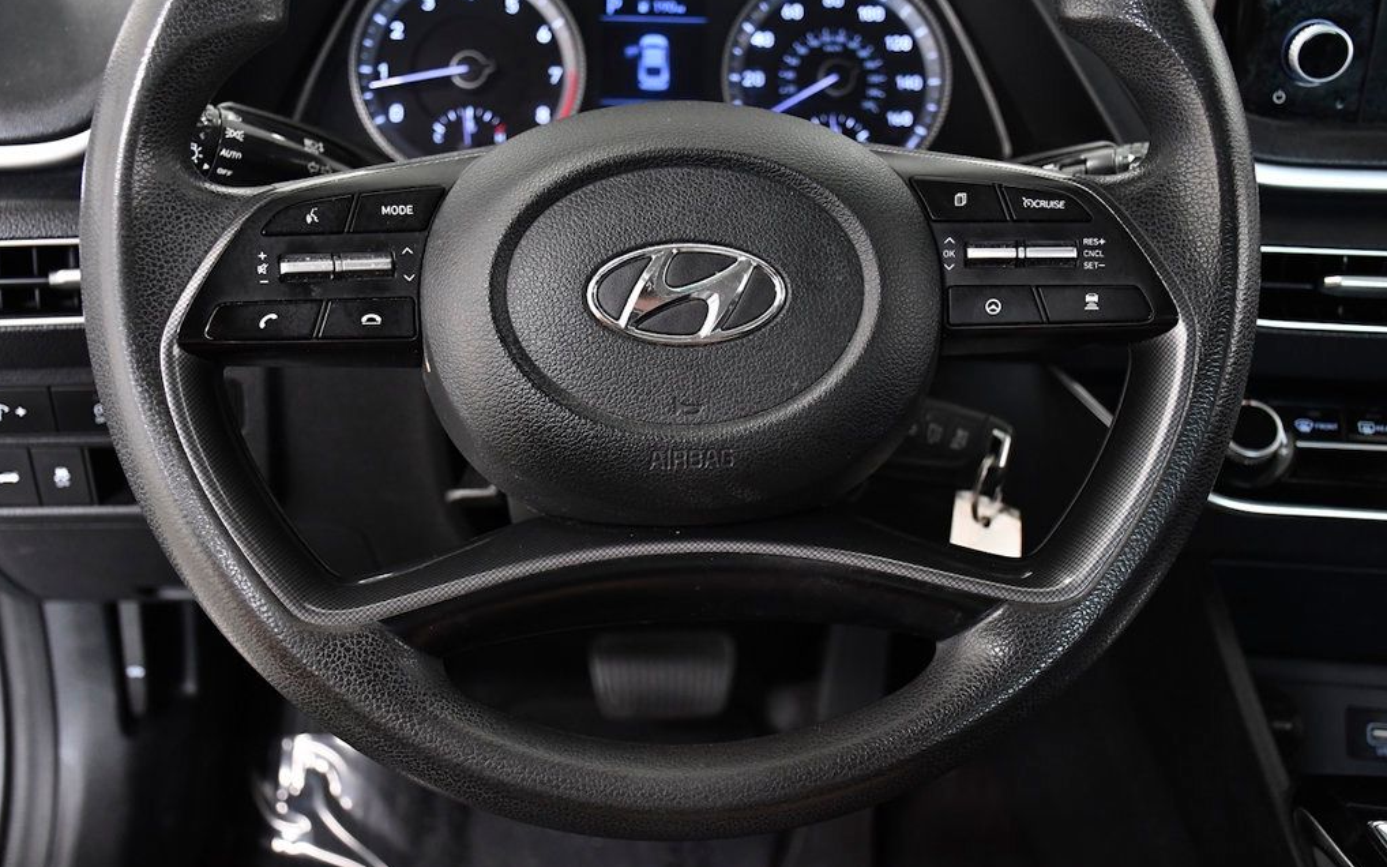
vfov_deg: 32.0
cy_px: 414
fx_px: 1512
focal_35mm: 40
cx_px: 691
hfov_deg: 49.3
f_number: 3.8
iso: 2500
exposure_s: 1/200
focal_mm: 26
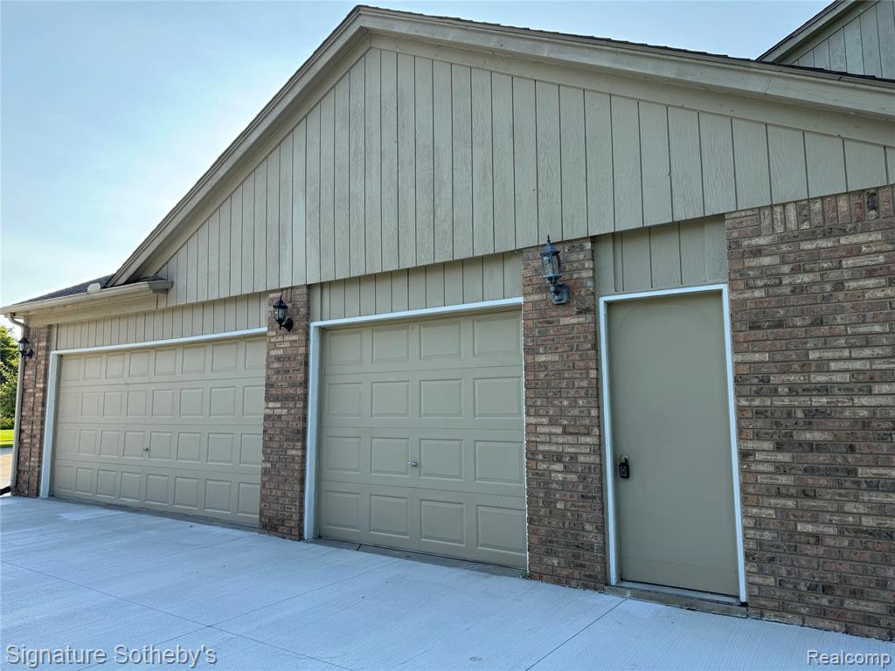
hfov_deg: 71.6
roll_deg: +0.1
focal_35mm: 24
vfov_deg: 56.8
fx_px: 621
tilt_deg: +6.0
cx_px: 448
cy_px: 336
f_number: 1.78
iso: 80
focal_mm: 6.76
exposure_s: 1/1010
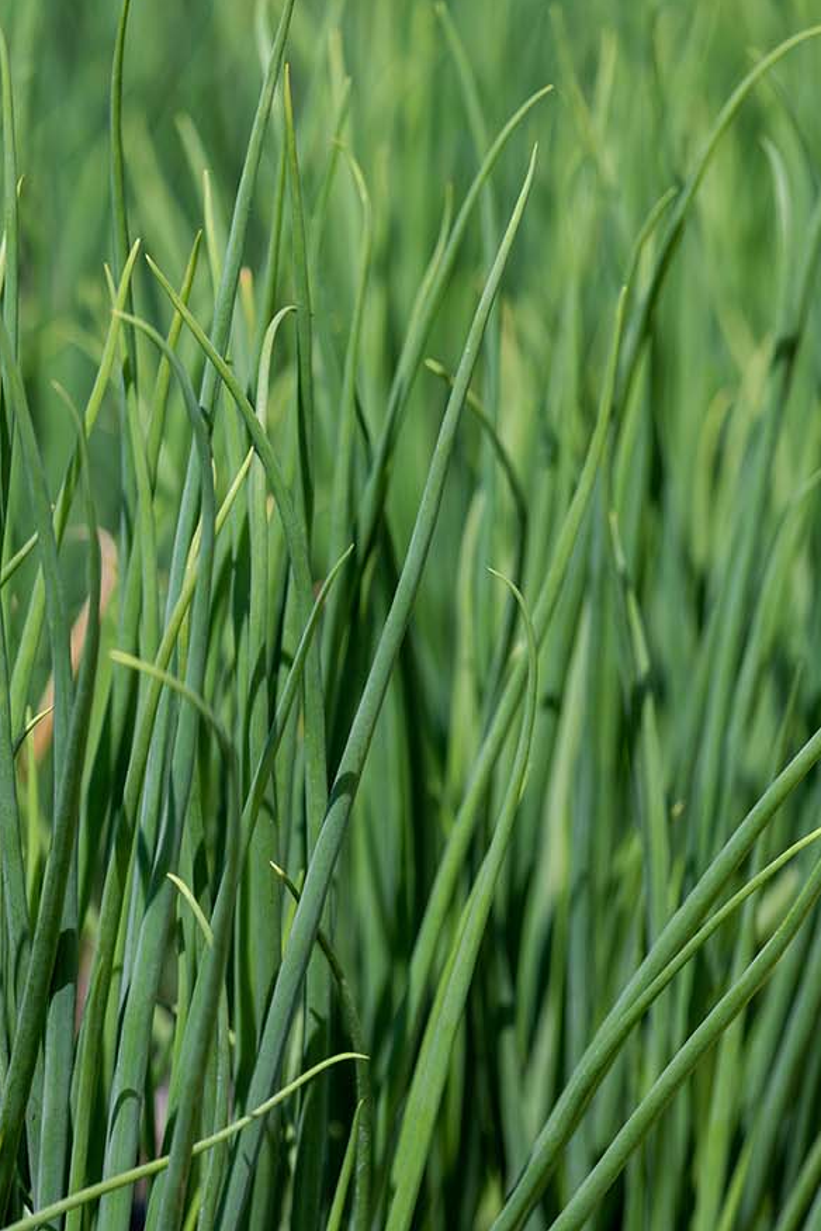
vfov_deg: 6.3
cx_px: 236
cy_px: 917
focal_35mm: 329
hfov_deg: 4.2
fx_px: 11245
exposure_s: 1/800
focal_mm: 200
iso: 160
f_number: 5
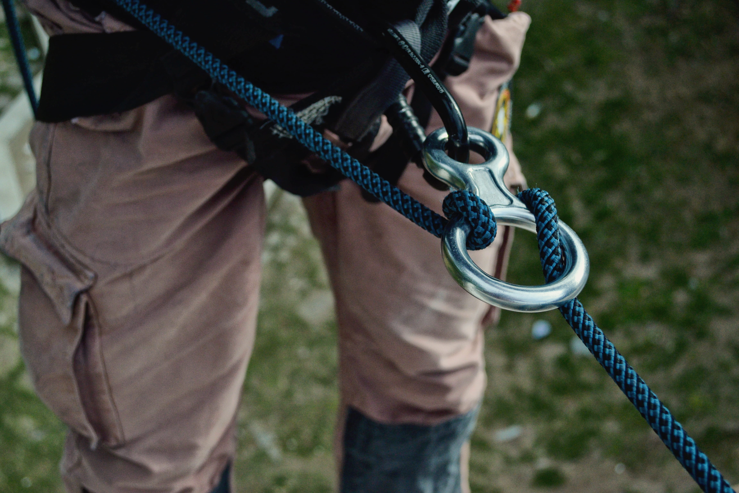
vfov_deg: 29.9
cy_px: 246
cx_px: 370
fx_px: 924
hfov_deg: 43.6
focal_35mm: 45
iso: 800
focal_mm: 30
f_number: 5
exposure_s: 1/4000
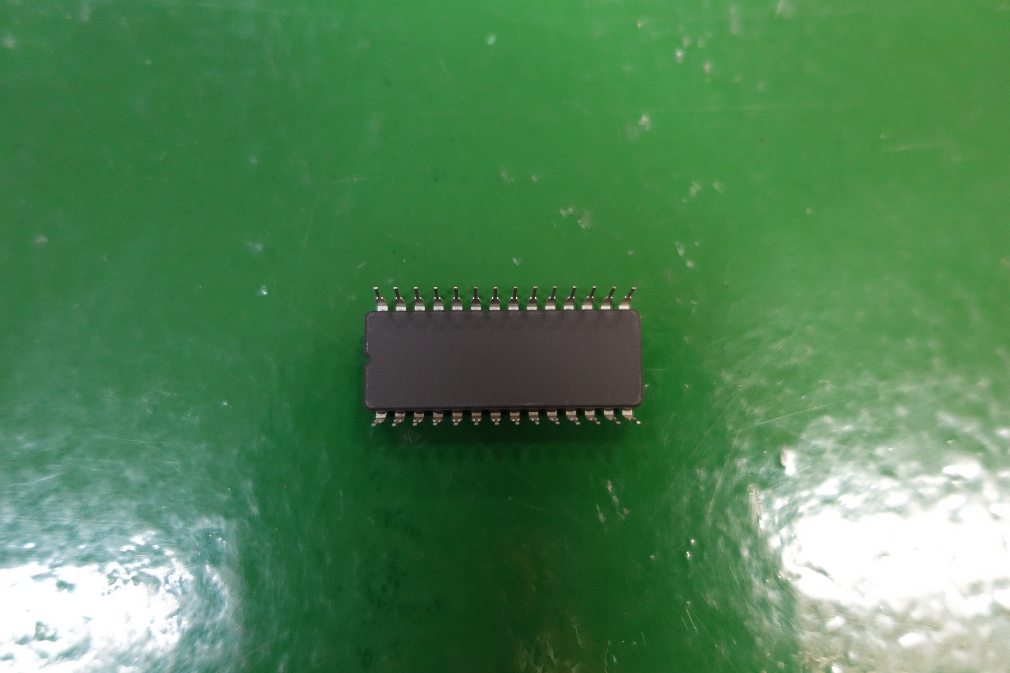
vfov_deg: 51.3
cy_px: 340
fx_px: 701
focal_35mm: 25
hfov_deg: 71.5
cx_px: 503
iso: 800
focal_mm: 8.8
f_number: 1.8
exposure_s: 1/25
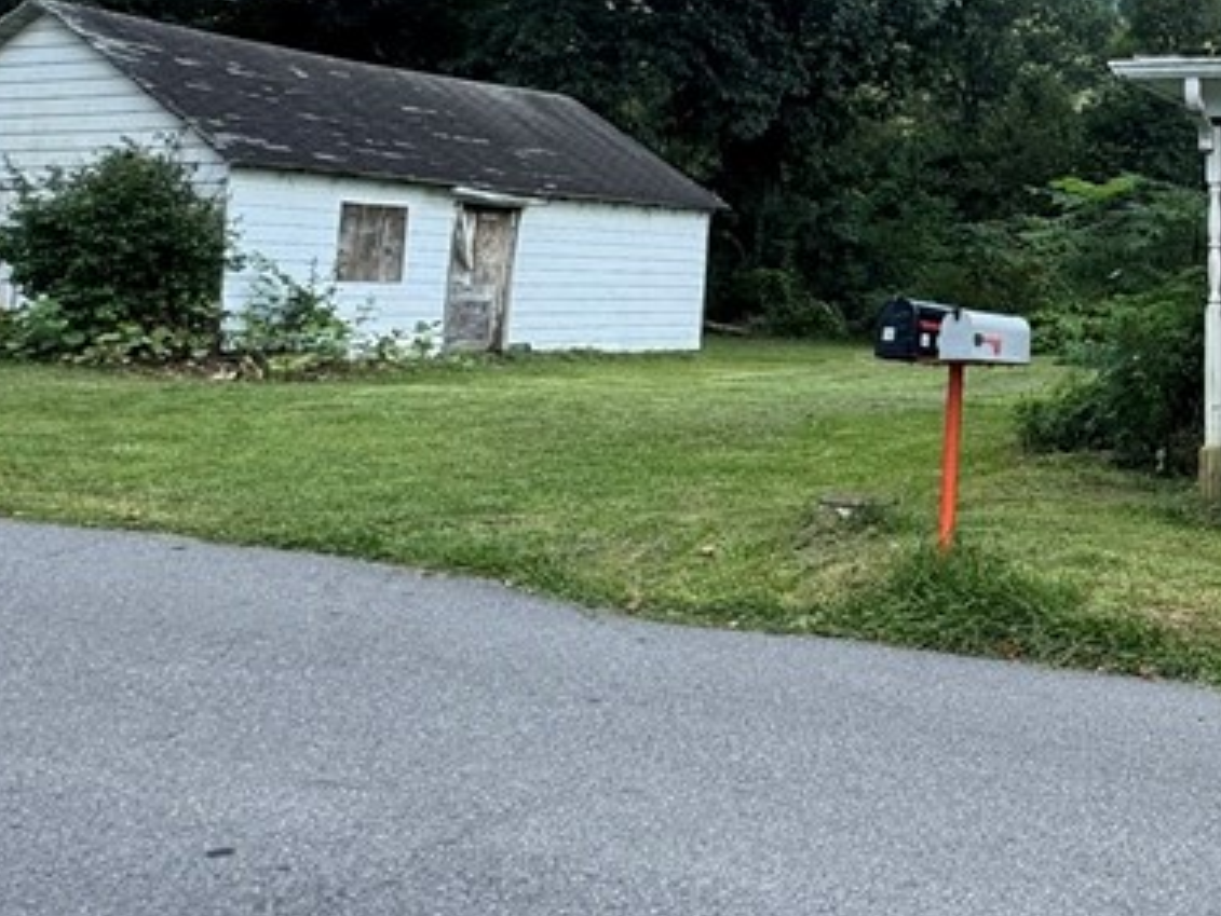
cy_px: 165
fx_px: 1341
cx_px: 1302
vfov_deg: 36.3
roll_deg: -0.5
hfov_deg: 40.7
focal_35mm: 38
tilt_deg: +4.1
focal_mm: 2.22
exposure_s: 1/456
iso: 50
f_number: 2.2
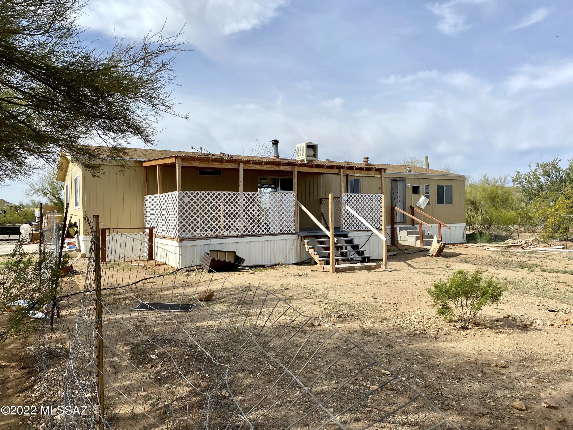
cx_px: 286
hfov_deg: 67.3
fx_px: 430
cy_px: 215
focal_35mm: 26
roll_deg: +0.6
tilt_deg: -1.0
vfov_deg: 53.1
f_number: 1.8
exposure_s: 1/3731
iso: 32
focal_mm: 4.25
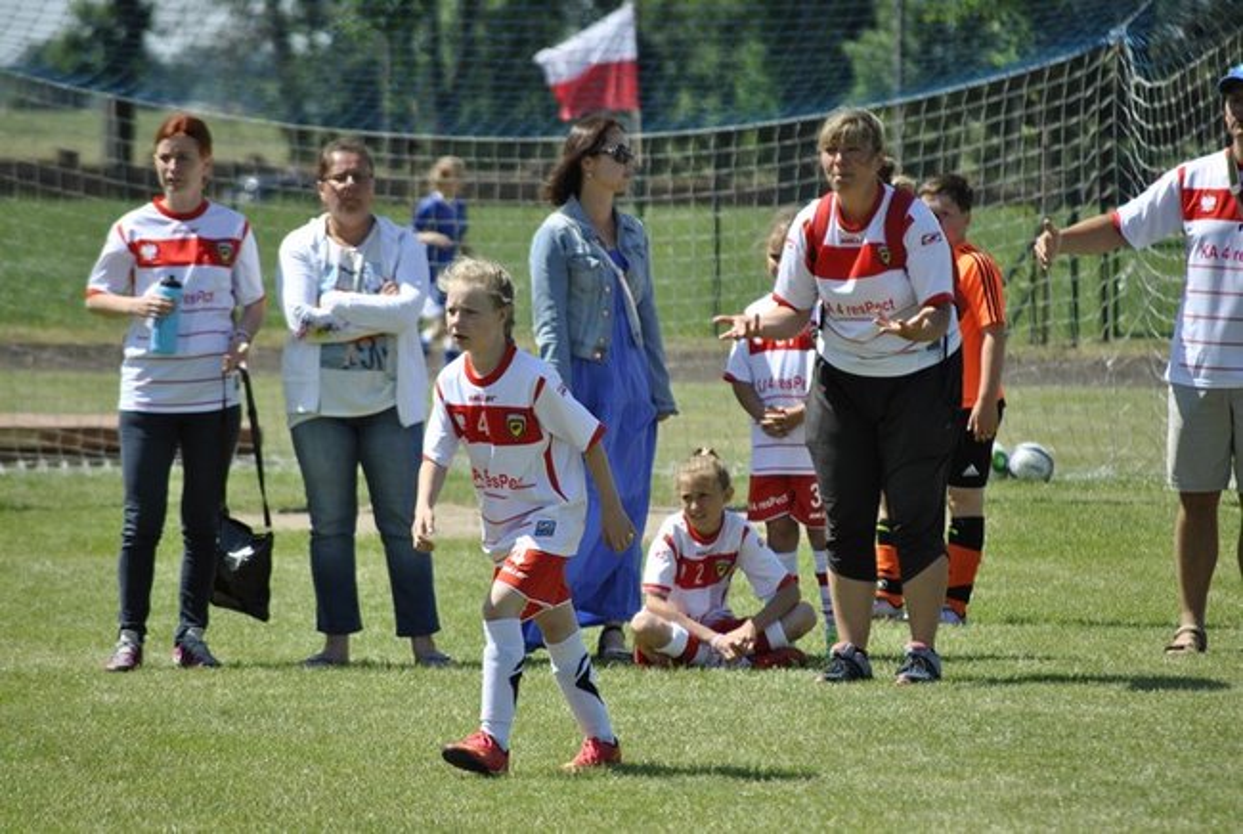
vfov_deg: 4.6
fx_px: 10377
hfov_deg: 6.9
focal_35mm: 300
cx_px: 622
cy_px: 417
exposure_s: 1/640
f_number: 5.6
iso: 200
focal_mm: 200
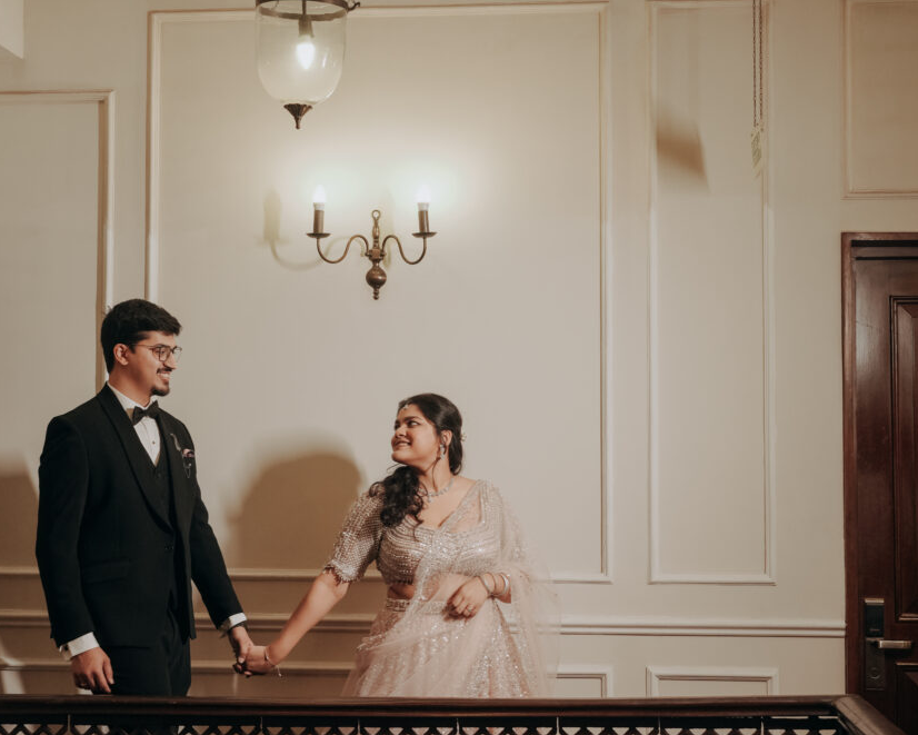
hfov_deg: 29.5
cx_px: 387
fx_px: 1739
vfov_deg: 23.9
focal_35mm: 64
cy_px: 378
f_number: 3.5
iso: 1600
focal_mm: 55
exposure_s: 1/100
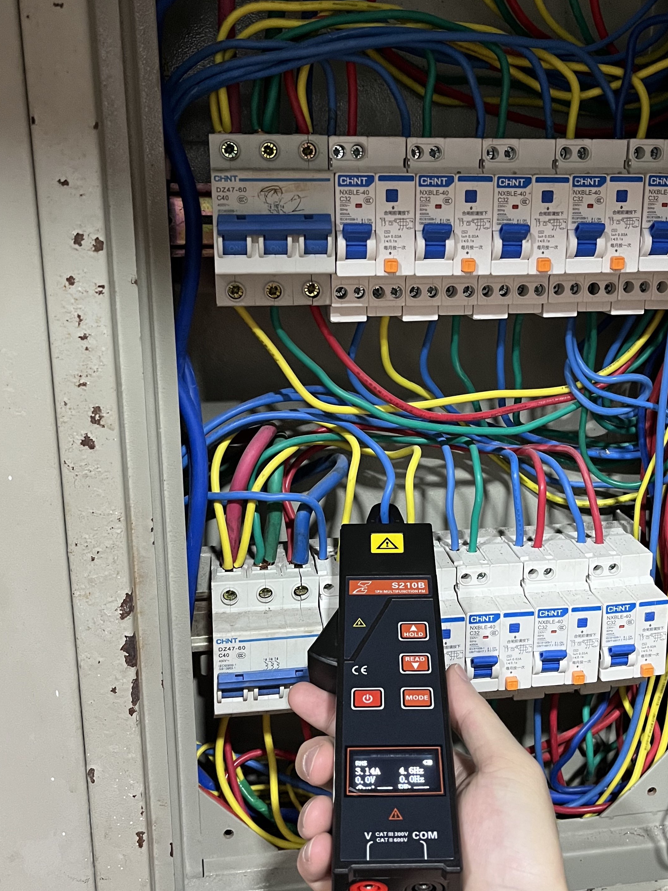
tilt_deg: -15.2
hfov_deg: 38.5
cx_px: 396
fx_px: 952
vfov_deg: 50.1
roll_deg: +1.0
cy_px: 431
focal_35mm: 37
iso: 500
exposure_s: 1/43
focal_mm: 5.1
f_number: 1.6
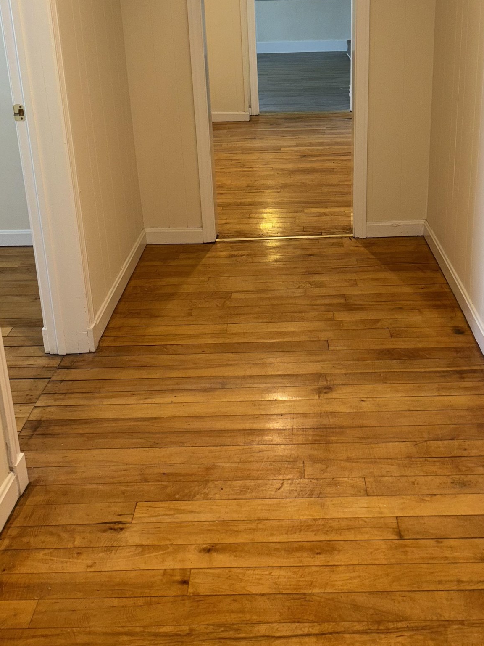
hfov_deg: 36.7
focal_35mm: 39
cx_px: 281
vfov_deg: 46.9
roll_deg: +0.8
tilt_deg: -18.2
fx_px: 727
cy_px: 200
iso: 50
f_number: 1.6
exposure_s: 1/30
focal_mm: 5.96
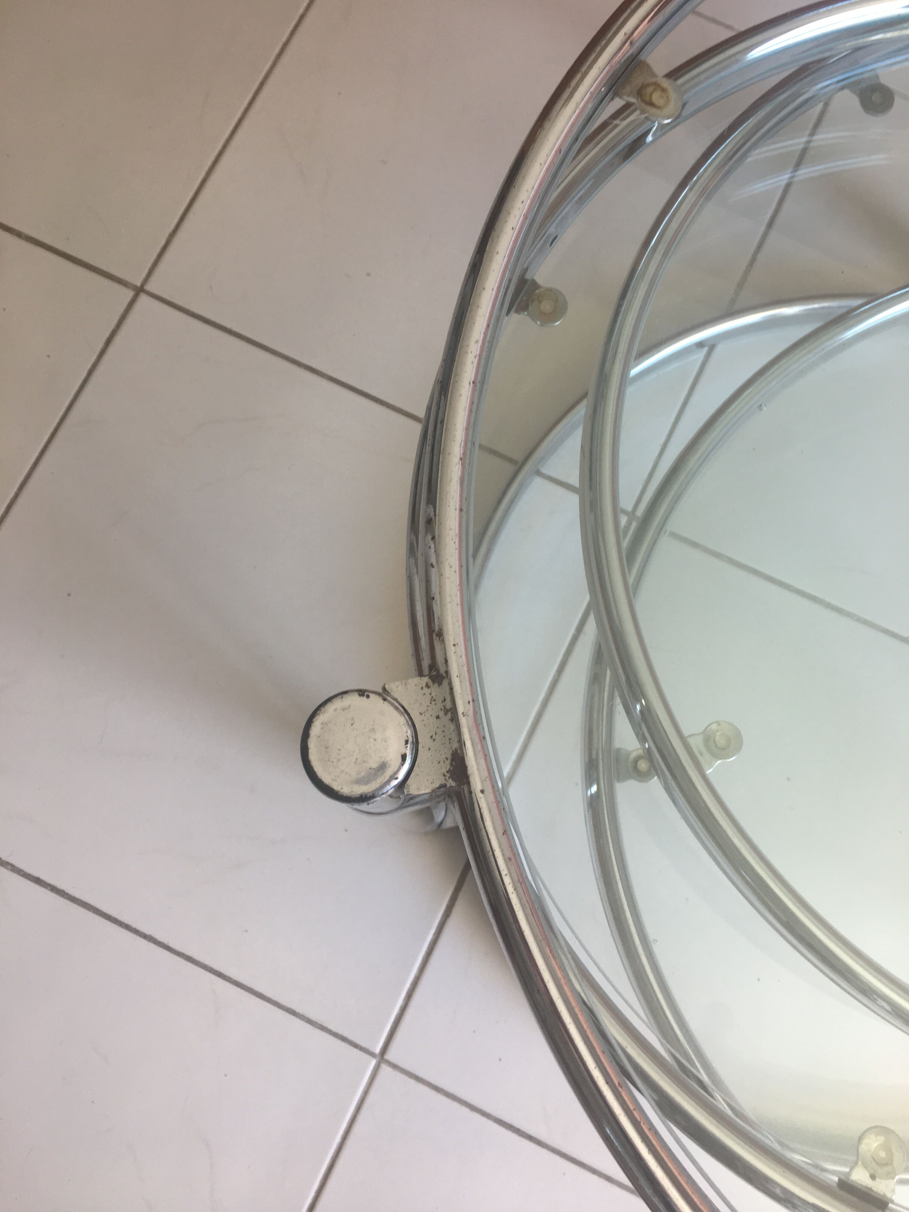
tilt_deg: -77.6
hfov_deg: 48.2
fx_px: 1015
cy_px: 606
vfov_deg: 61.7
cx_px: 454
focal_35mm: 29
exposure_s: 1/50
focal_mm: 4.15
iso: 32
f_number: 2.2
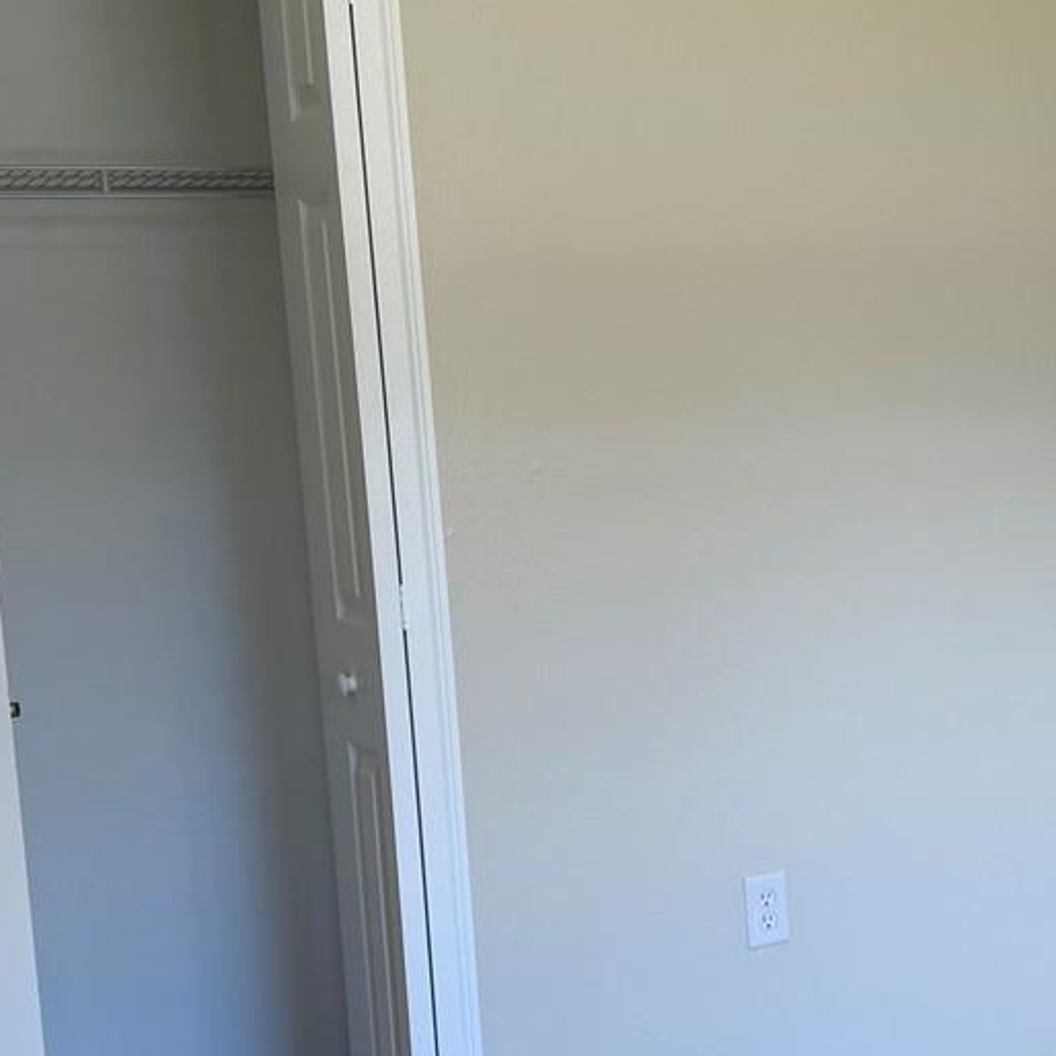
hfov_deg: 25.4
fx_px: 2278
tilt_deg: -8.7
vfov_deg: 25.9
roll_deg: +3.2
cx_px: 929
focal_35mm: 66
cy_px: 729
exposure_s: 1/154
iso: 64
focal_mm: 6.76
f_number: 1.78
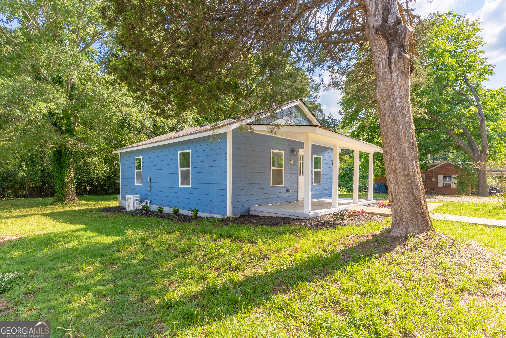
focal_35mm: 17
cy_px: 169
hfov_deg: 93.3
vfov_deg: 70.4
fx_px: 239
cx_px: 253
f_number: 8
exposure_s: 1/640
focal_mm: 17
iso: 125
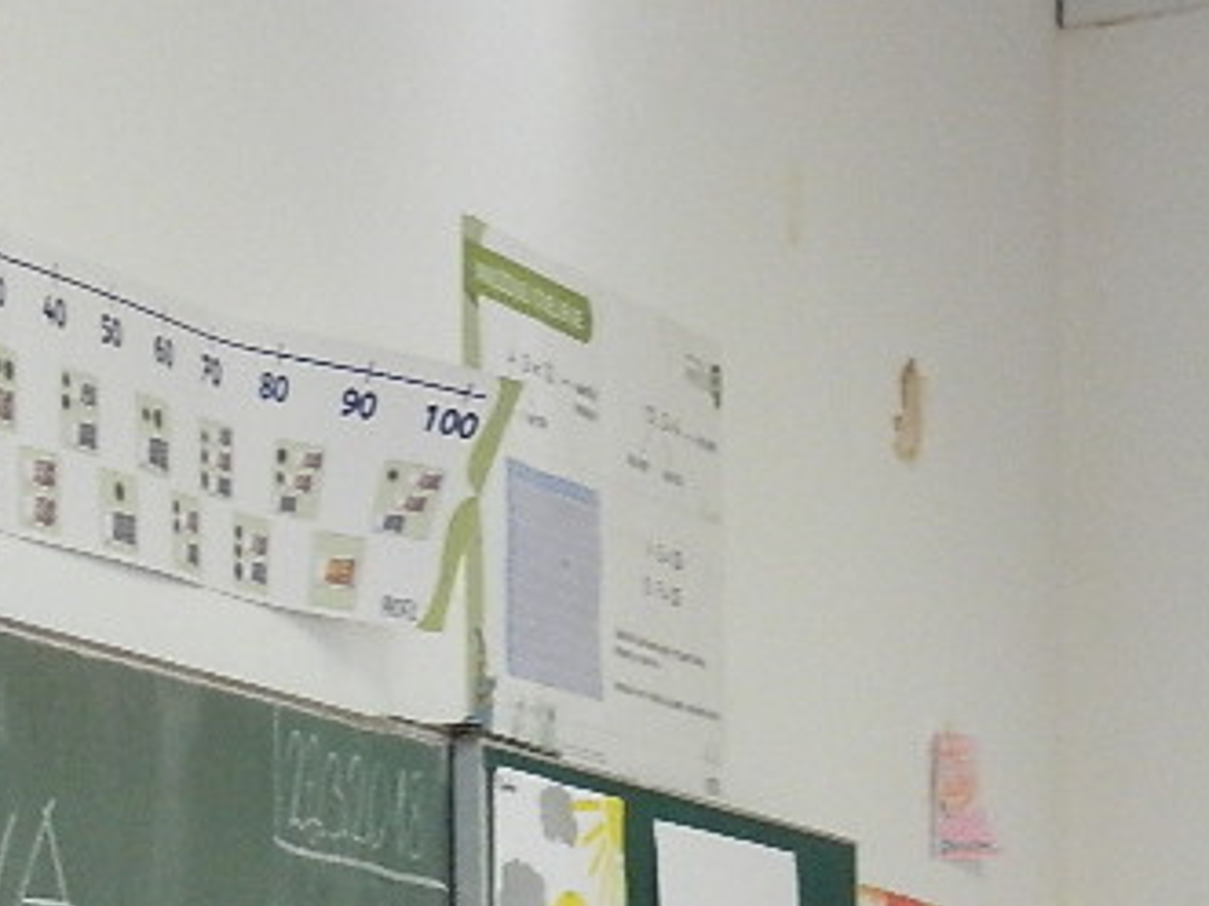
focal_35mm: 127
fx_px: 4434
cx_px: -464
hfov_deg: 14.7
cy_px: 1169
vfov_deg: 11.4
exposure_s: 1/50
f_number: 3.5
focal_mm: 7.3
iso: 400
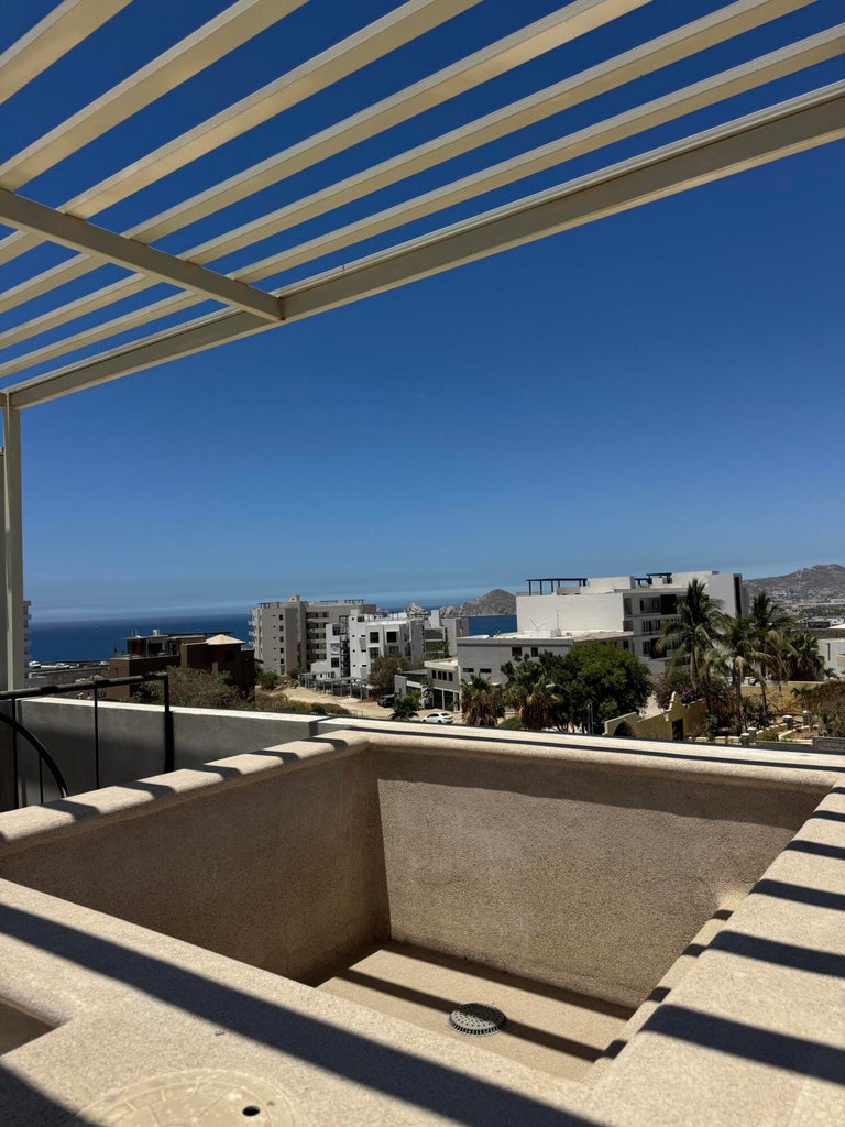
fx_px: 781
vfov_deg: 71.6
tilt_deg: +2.2
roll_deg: +3.1
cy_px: 564
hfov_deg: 56.8
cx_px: 422
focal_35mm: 24
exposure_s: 1/10417
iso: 80
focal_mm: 6.76
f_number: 1.78
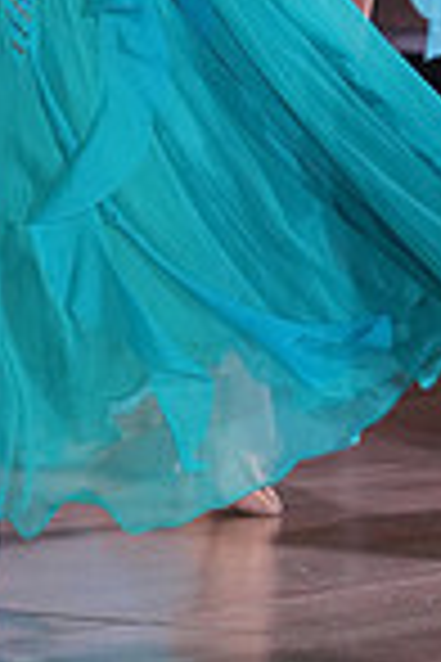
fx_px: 9848
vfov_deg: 3.8
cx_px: -268
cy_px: -297
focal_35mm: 536
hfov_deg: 2.6
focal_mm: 136
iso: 2000
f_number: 4
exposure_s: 1/500
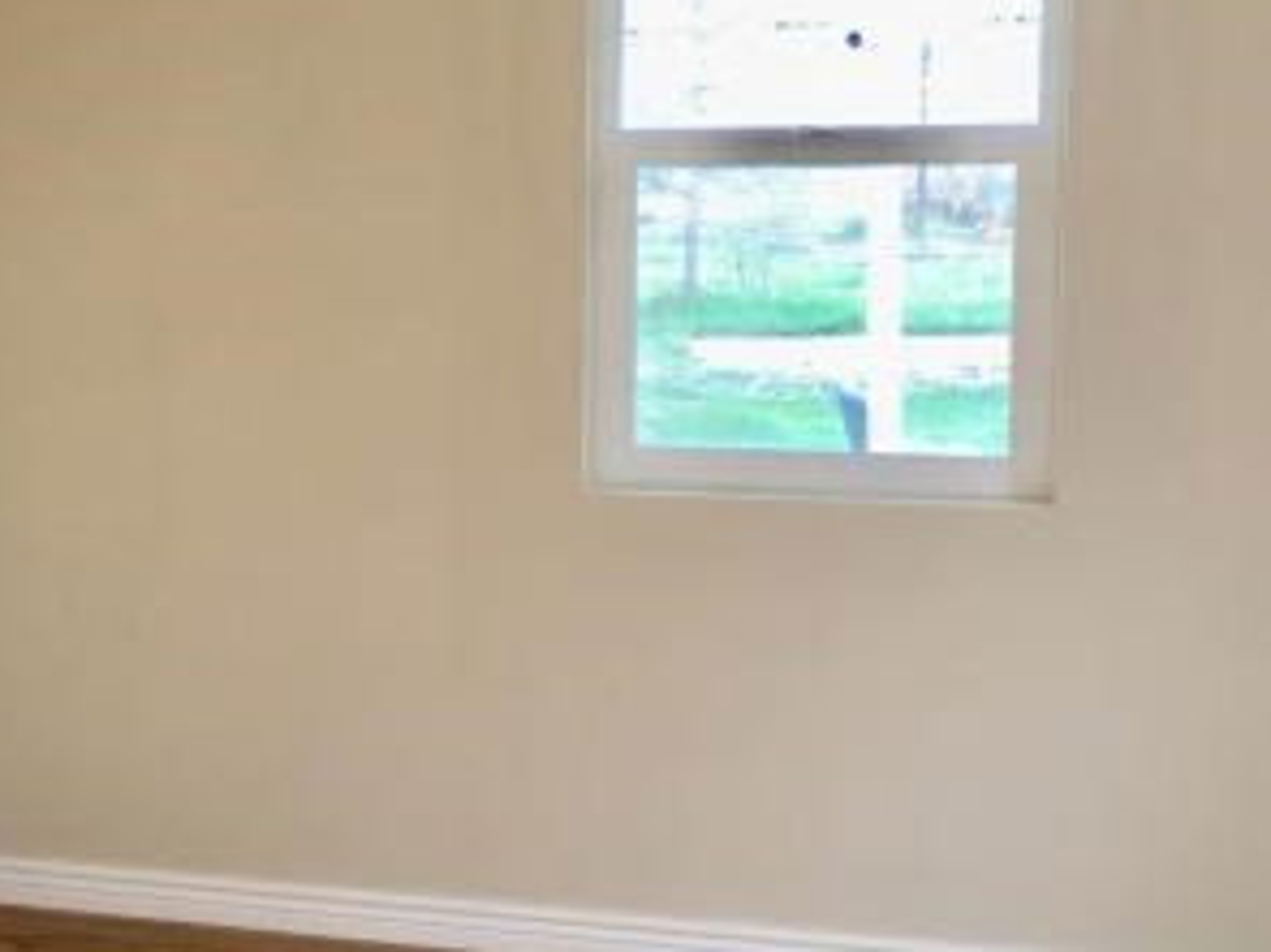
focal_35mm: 63
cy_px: 366
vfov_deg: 23.2
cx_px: 293
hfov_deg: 30.1
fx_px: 2312
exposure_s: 1/40
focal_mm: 4.15
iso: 32
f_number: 2.2
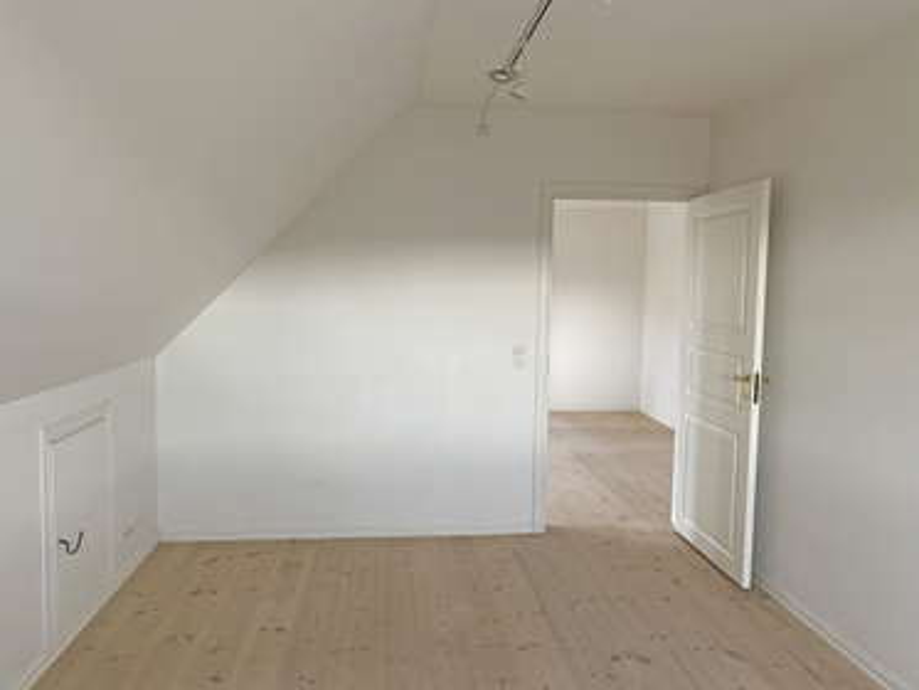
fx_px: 690
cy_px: 345
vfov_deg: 53.1
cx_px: 460
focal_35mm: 26
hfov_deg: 67.3
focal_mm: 4.25
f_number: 1.8
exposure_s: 1/69
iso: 125
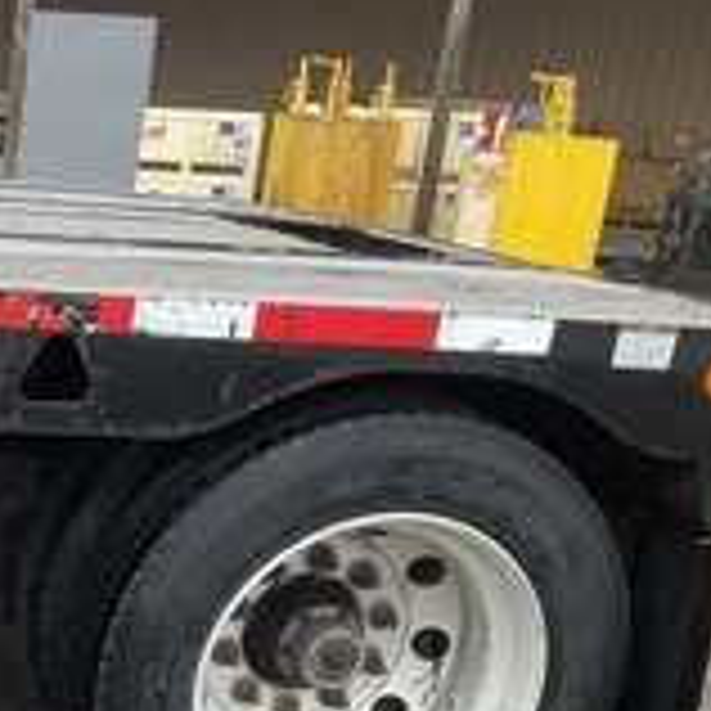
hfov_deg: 24.0
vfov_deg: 25.6
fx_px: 1510
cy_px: 652
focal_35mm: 65
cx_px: -153
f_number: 1.8
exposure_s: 1/179
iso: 20
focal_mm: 3
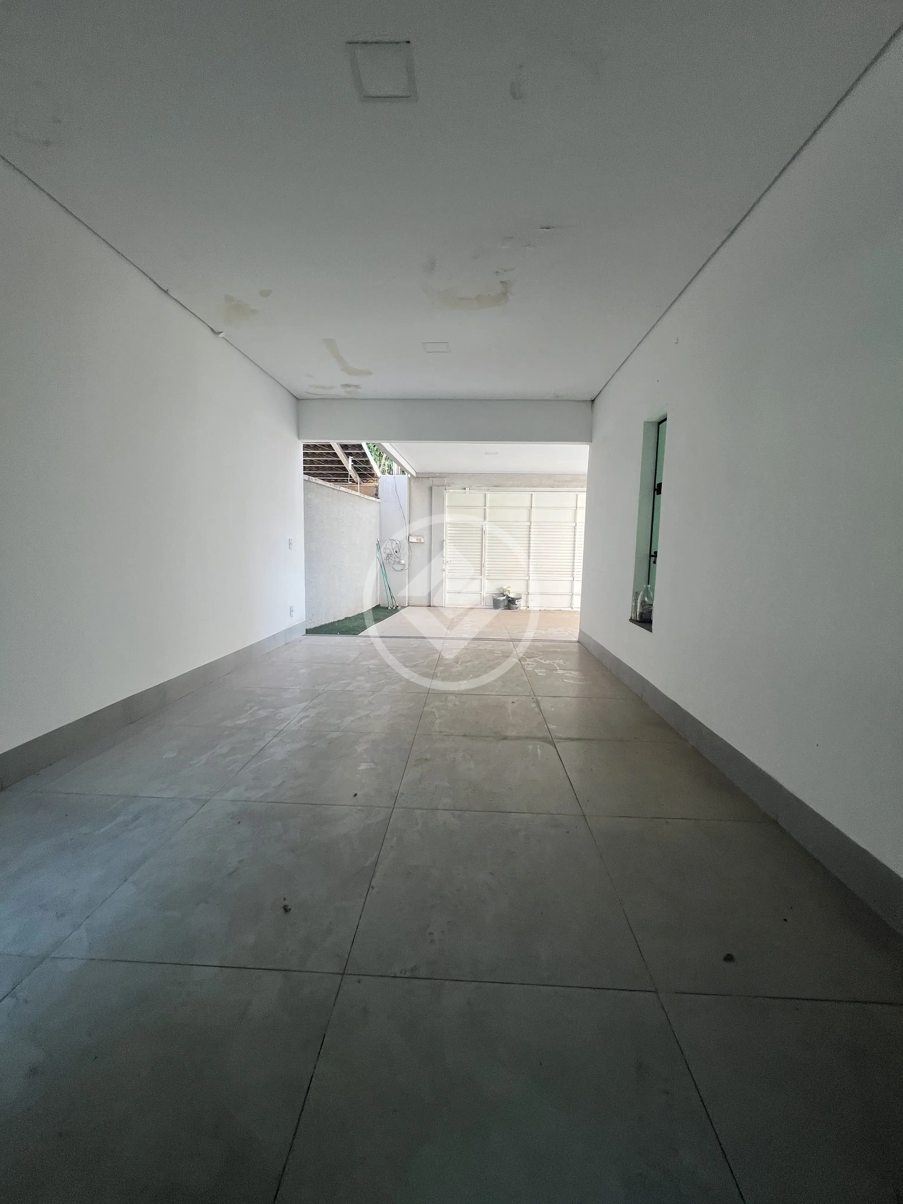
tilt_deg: -6.7
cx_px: 452
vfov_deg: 106.2
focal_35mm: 13
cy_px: 602
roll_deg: +1.0
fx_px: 452
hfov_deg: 89.9
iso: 50
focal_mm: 1.57
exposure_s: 1/99
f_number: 1.8
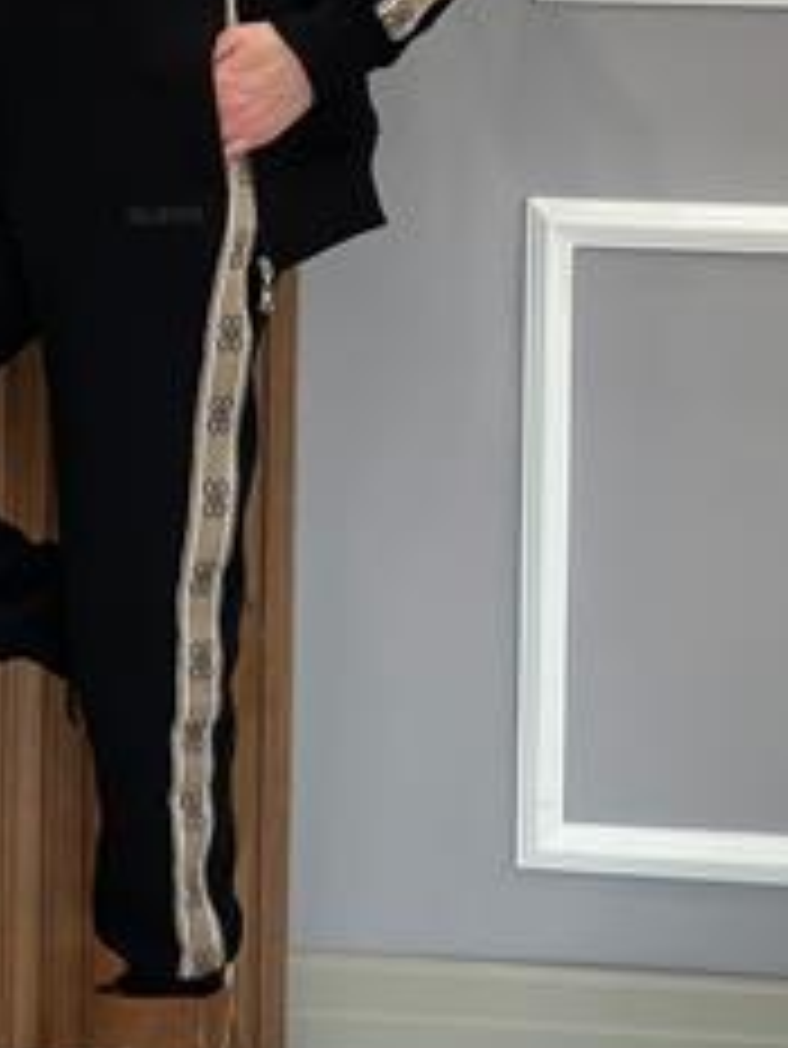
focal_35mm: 107
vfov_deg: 18.1
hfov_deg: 13.7
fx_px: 3245
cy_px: 117
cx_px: 108
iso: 125
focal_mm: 6.86
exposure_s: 1/103
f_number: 1.78
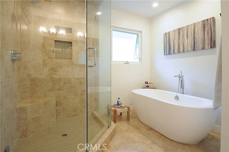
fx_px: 114
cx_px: 114
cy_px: 76
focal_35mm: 18
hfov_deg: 90.1
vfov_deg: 67.2
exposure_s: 1/6
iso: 320
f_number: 8
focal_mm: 12
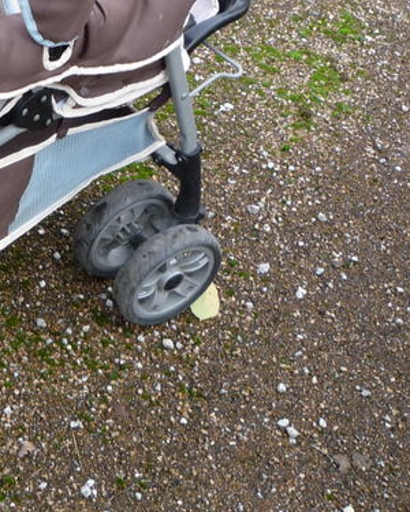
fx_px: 1183
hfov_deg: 17.6
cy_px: 16
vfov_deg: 23.5
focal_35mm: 78
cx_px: -213
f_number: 3.3
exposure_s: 1/100
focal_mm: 5.2
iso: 100
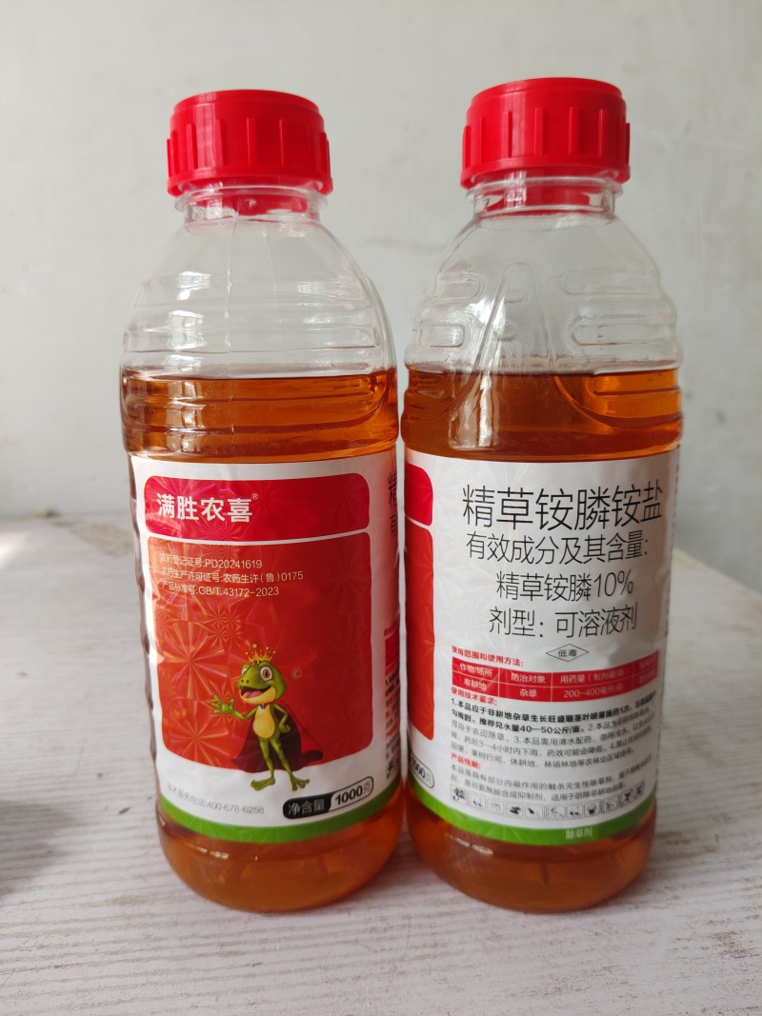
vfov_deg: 67.3
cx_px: 381
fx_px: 763
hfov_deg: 53.1
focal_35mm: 26
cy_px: 508
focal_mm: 4.84
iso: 234
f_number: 1.88
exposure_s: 1/100
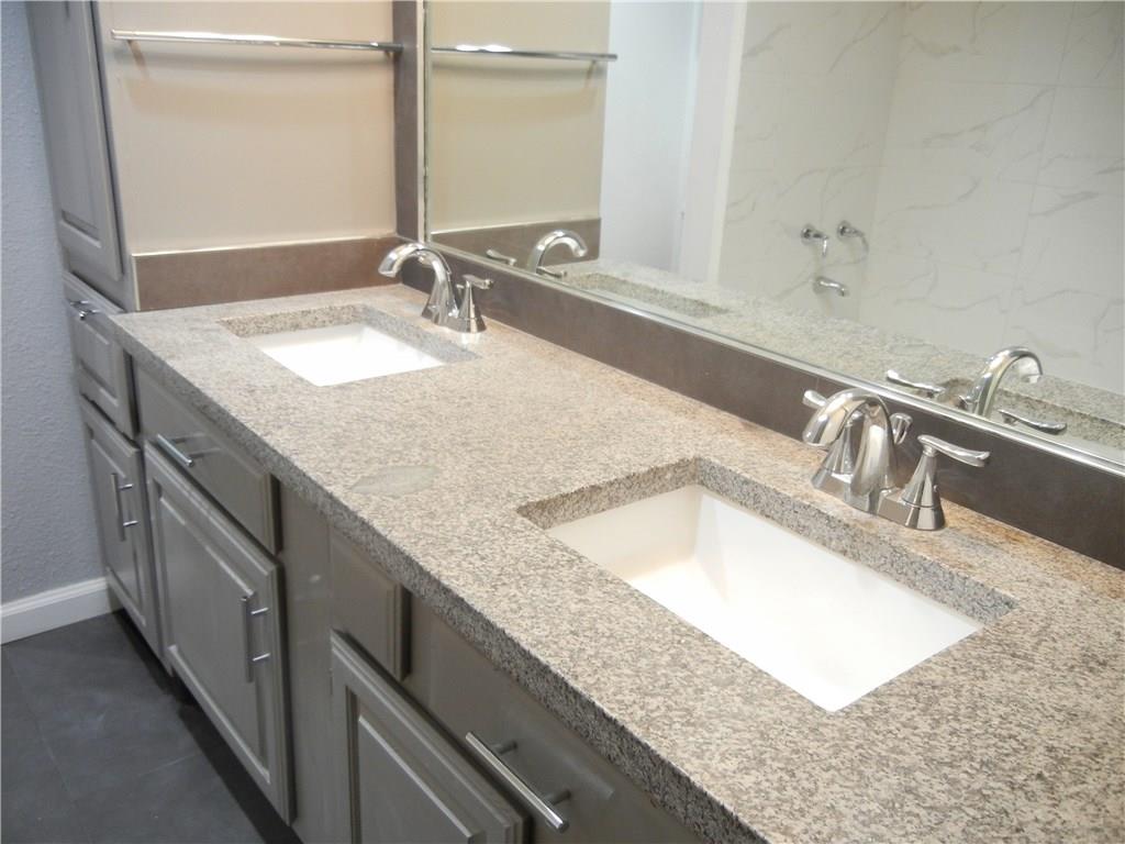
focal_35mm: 30
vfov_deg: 46.8
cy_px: 422
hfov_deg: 60.0
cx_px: 562
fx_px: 975
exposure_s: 1/30
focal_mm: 5.4
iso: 383
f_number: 3.5
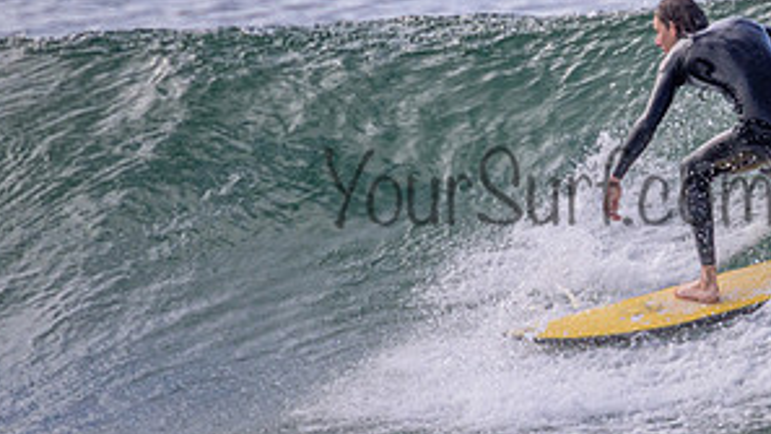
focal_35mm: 1635
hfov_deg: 1.3
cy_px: 165
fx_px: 33423
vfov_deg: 0.7
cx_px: 592
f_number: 11
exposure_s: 1/2000
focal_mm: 800
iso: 1600
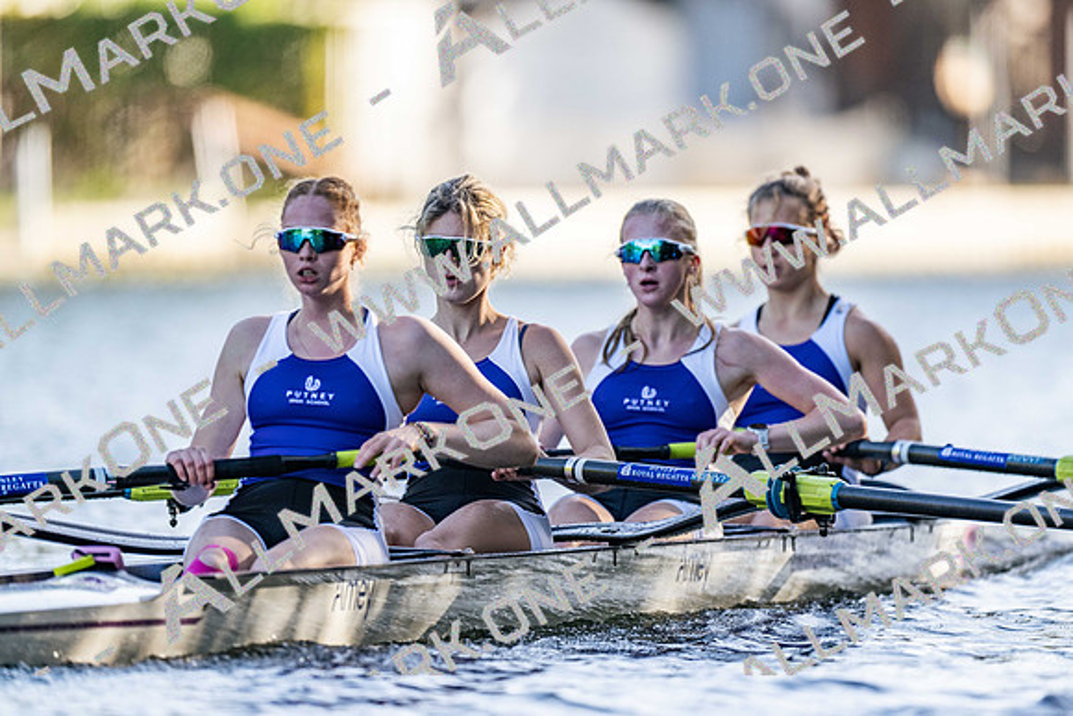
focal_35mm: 600
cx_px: 536
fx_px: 17887
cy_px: 358
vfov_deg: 2.3
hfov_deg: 3.4
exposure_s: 1/2500
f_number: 4
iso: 640
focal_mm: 600
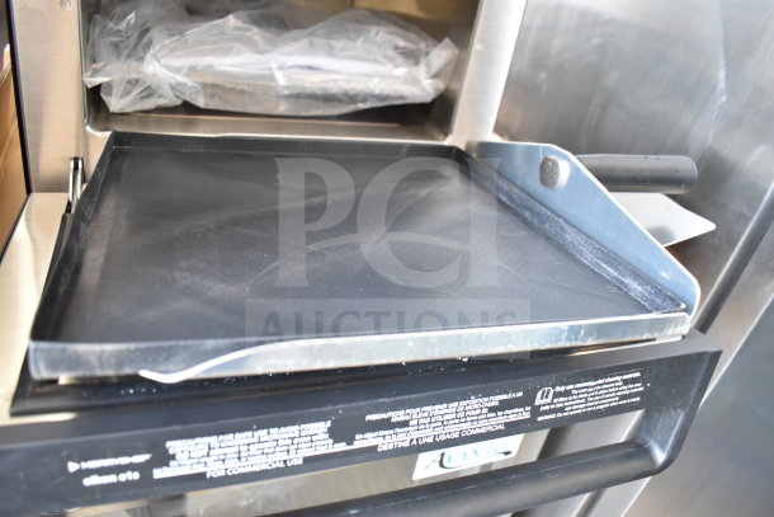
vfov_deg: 48.0
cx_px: 387
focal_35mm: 27
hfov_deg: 67.4
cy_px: 258
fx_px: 581
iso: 1100
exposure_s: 1/30
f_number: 3.5
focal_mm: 18
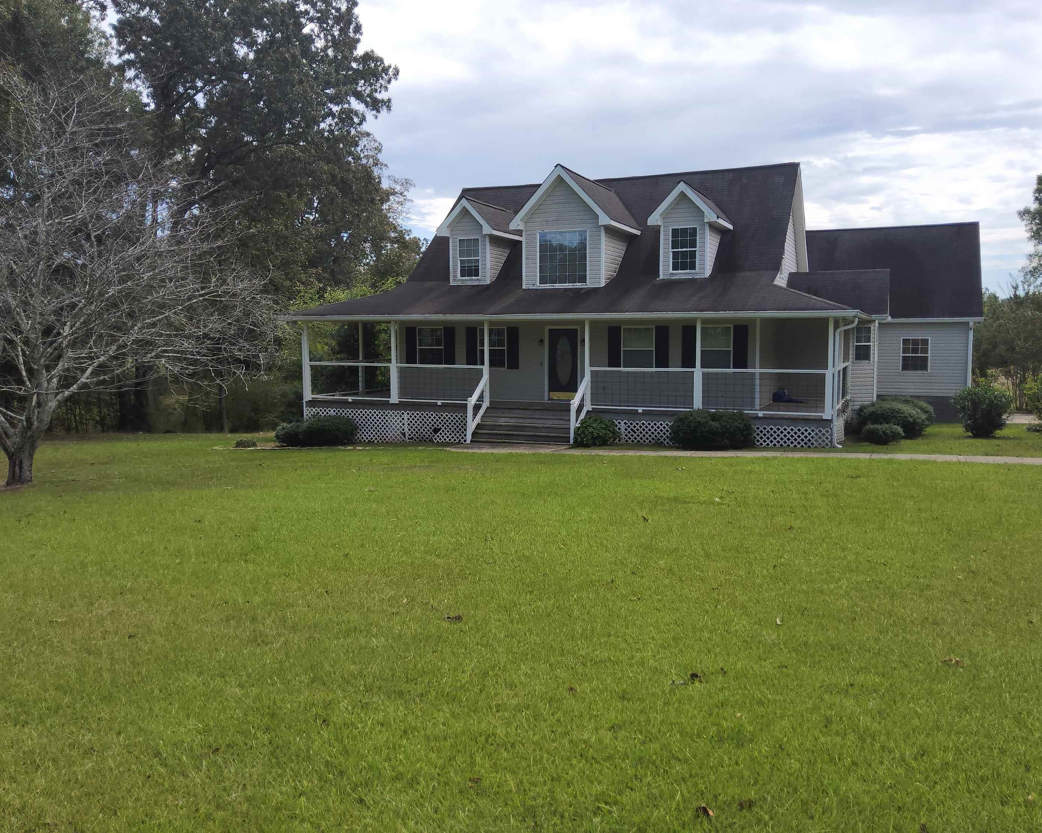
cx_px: 547
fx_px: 833
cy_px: 401
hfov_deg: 64.0
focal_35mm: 27
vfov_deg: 53.2
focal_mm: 3.08
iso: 32
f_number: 2
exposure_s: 1/1163
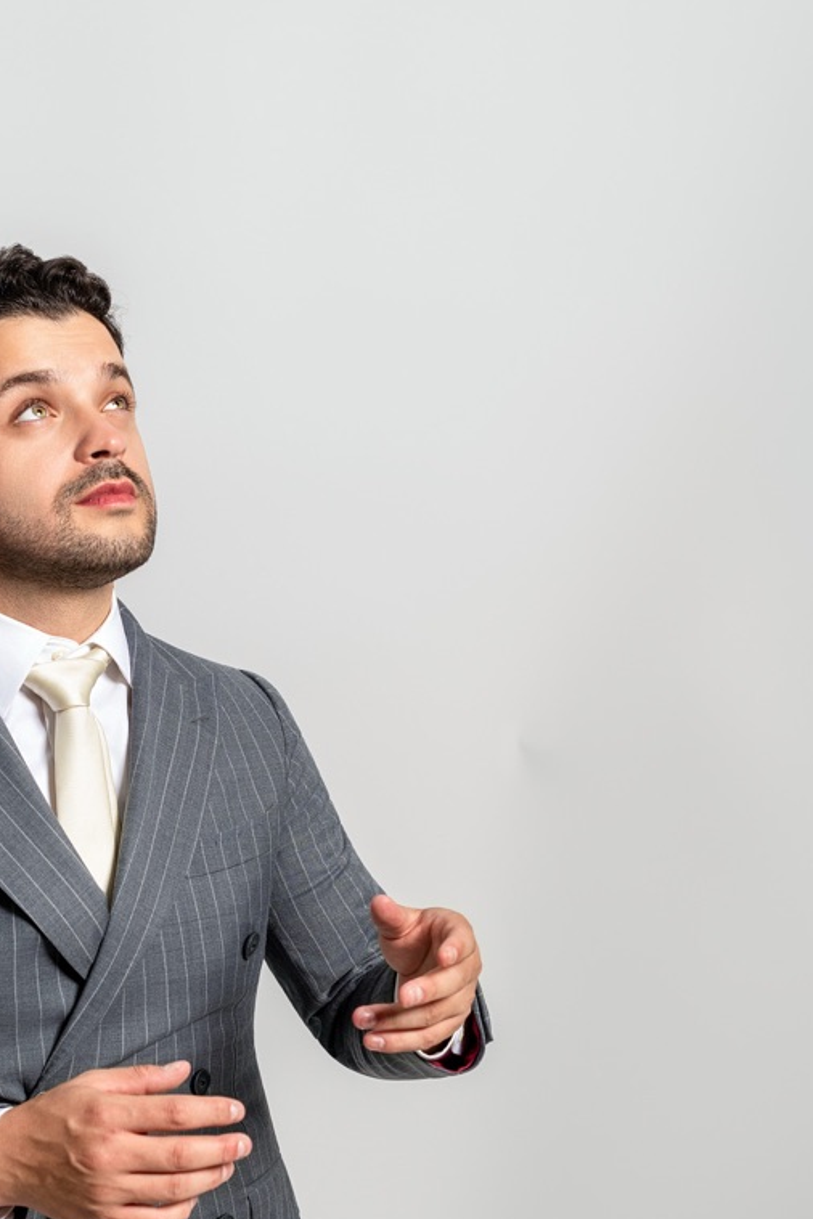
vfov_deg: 25.4
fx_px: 2676
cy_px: 883
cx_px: 206
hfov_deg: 17.2
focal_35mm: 79
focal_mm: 50
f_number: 5.6
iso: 125
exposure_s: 1/200
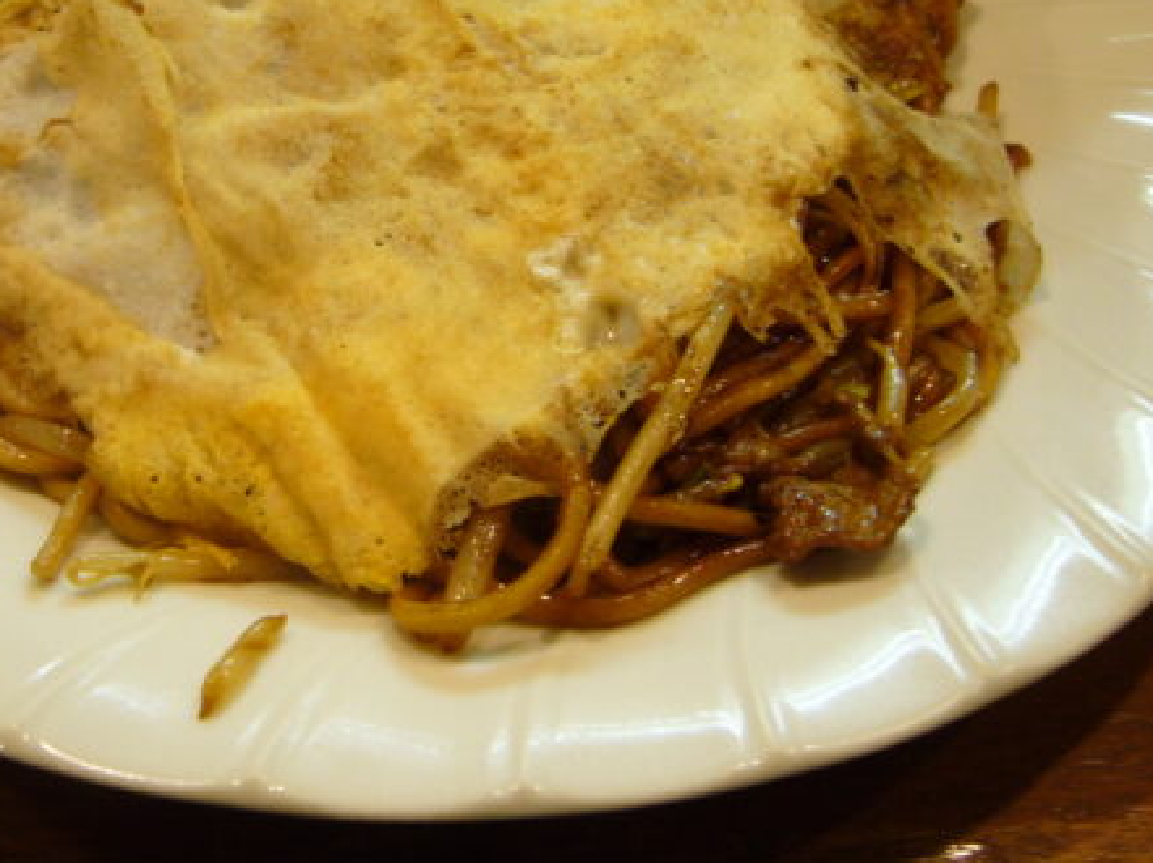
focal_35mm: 61
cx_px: 371
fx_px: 2030
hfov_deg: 31.4
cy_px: 264
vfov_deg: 23.8
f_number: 2.8
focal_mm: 5.8
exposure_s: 1/15
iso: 100
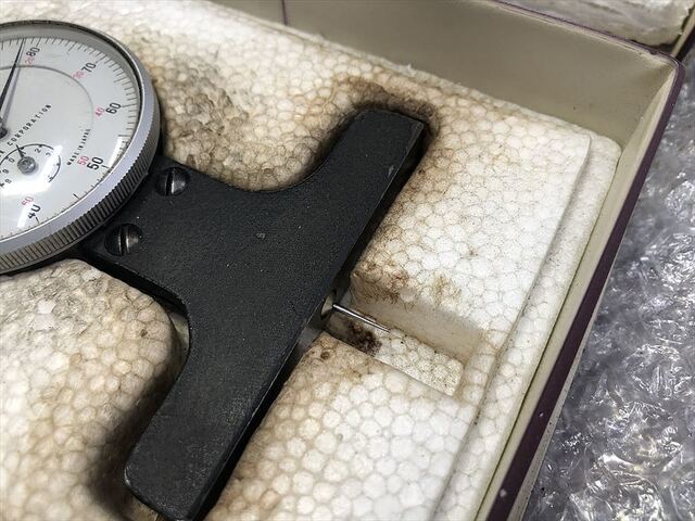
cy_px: 260
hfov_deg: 63.4
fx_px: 562
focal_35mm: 28
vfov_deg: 49.7
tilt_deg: -61.0
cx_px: 348
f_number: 1.8
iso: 32
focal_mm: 3.99
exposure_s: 1/33
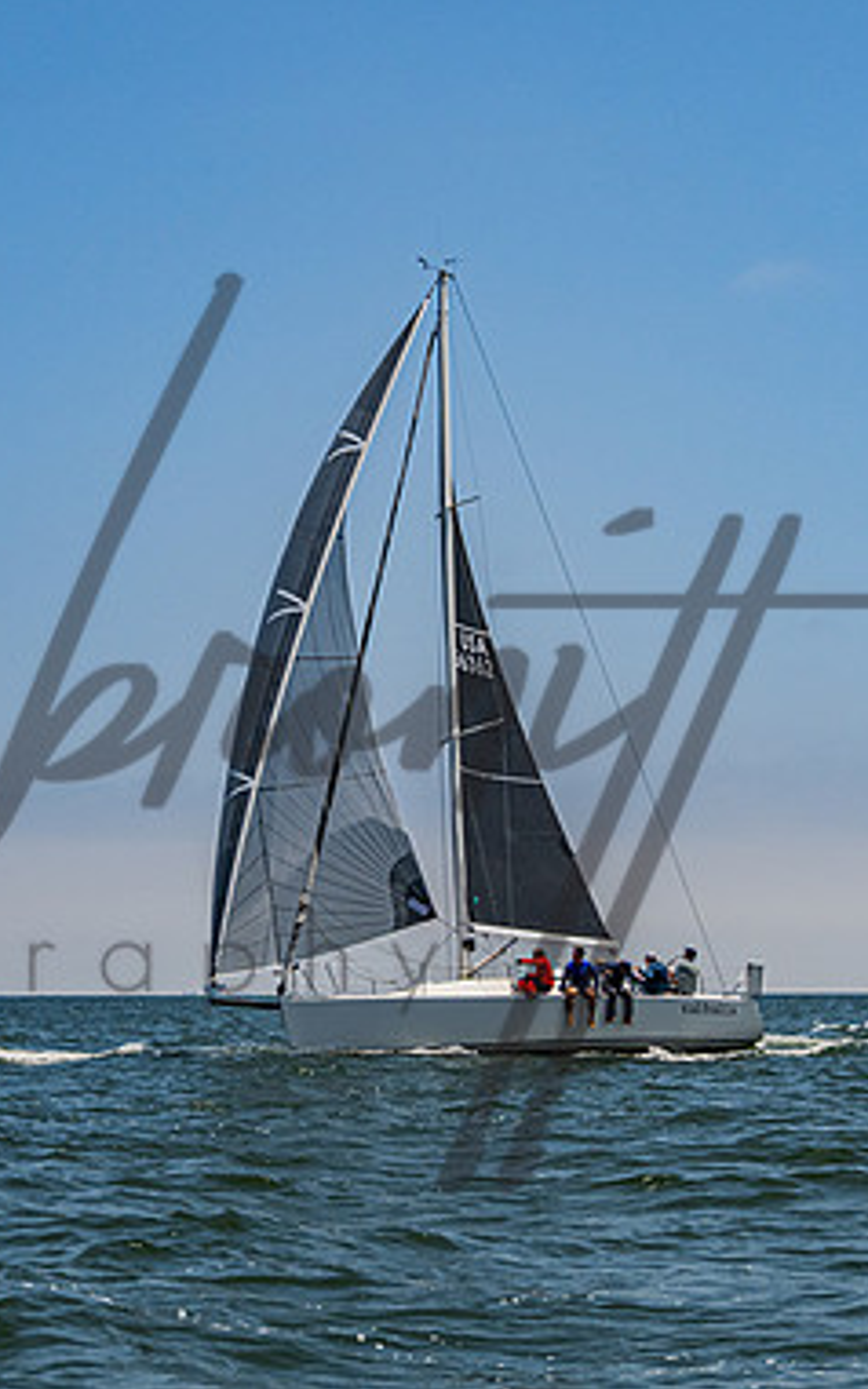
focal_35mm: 93
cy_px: 617
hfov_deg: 14.0
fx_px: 3521
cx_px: 382
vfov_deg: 22.3
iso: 400
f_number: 8
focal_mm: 47
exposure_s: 1/3200
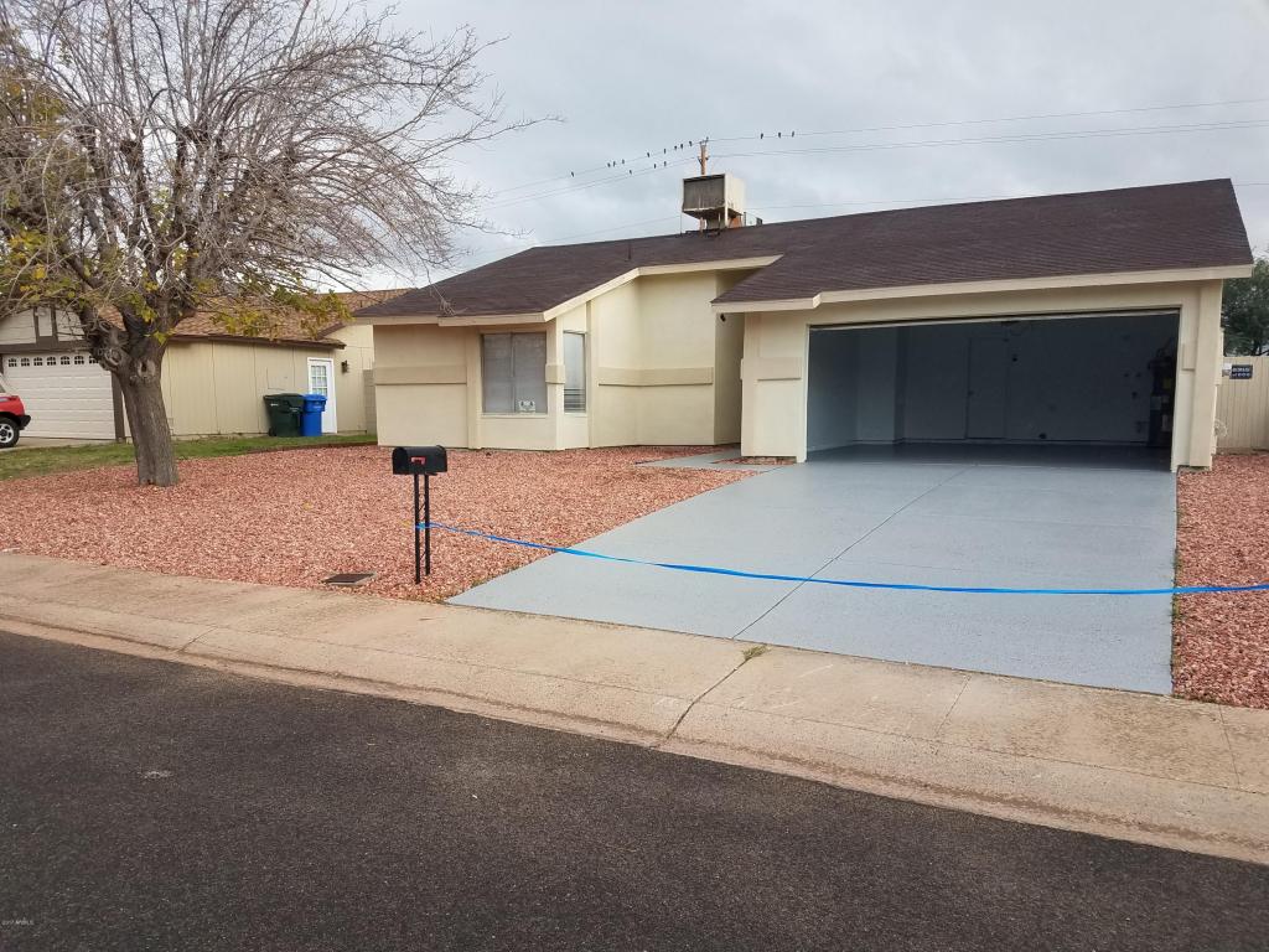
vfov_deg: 53.1
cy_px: 476
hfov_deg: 67.3
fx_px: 953
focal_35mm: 26
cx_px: 634
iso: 40
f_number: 1.7
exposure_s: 1/486
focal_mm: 4.2
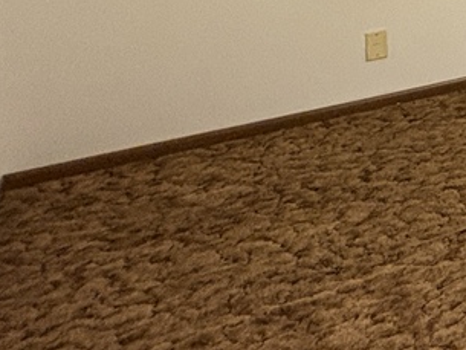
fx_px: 889
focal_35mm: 66
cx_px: 1022
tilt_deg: +1.3
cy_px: -255
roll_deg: +0.1
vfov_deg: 18.2
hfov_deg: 17.0
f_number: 2.2
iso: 400
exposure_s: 1/60
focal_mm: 2.22
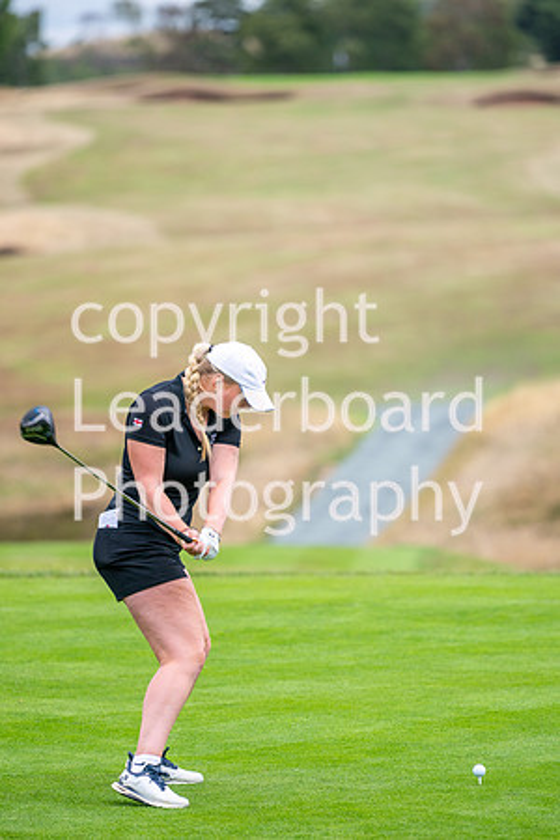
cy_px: 420
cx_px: 280
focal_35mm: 300
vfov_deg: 6.9
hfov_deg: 4.6
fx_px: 6999
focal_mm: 300
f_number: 5
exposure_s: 1/2000
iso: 400
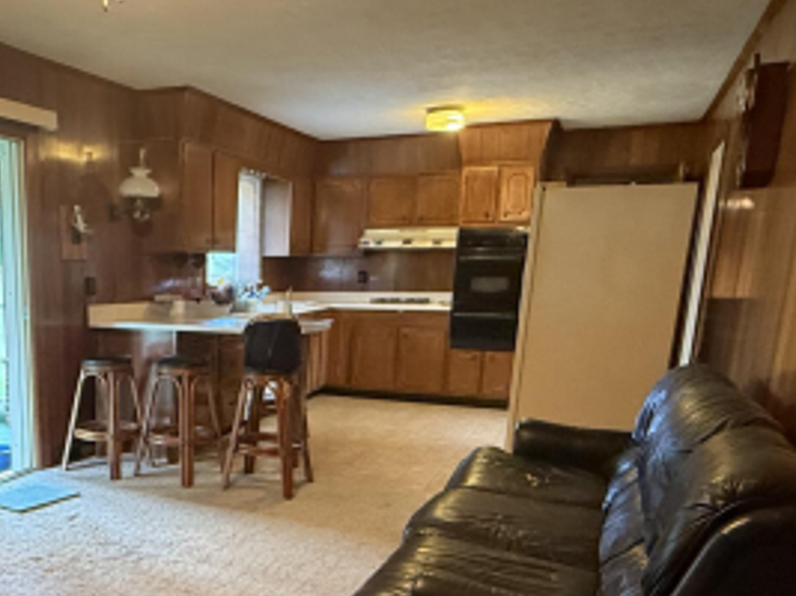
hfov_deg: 49.7
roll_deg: -0.8
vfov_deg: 39.4
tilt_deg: -12.7
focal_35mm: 35
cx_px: 165
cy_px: 456
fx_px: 804
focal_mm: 2.22
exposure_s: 1/60
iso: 500
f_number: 2.2
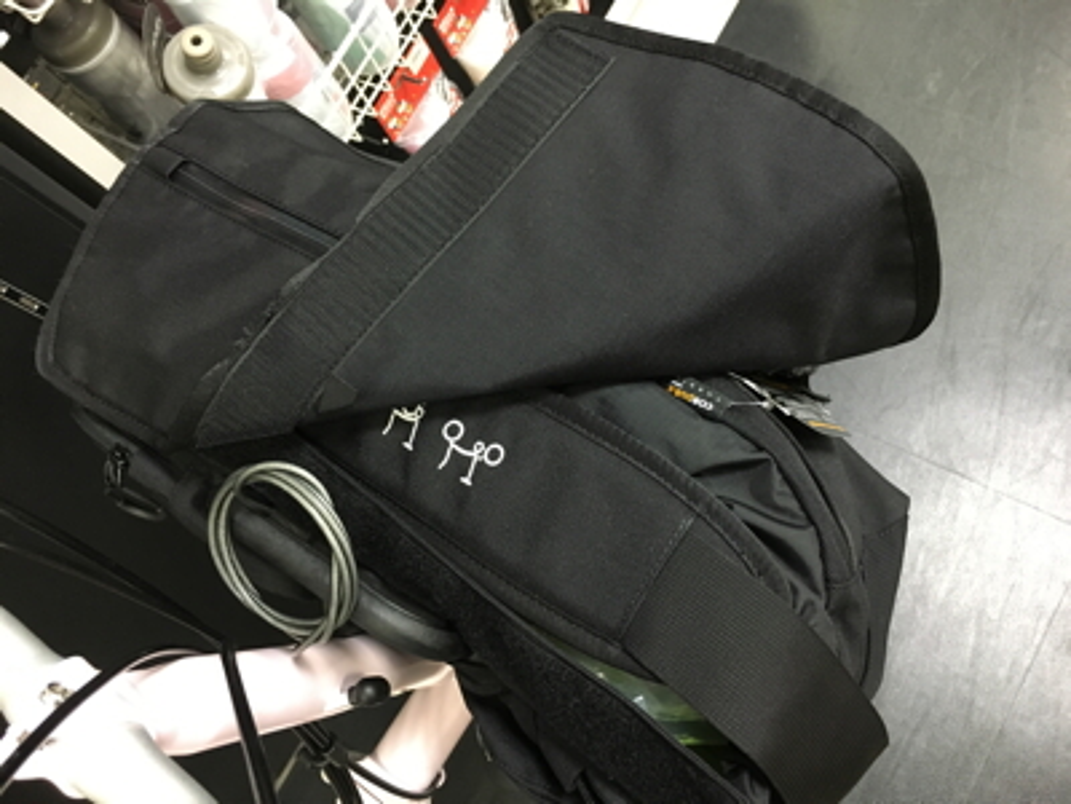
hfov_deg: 61.7
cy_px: 402
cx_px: 536
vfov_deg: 48.2
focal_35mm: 29
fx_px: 897
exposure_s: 1/30
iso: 200
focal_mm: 4.15
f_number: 2.2
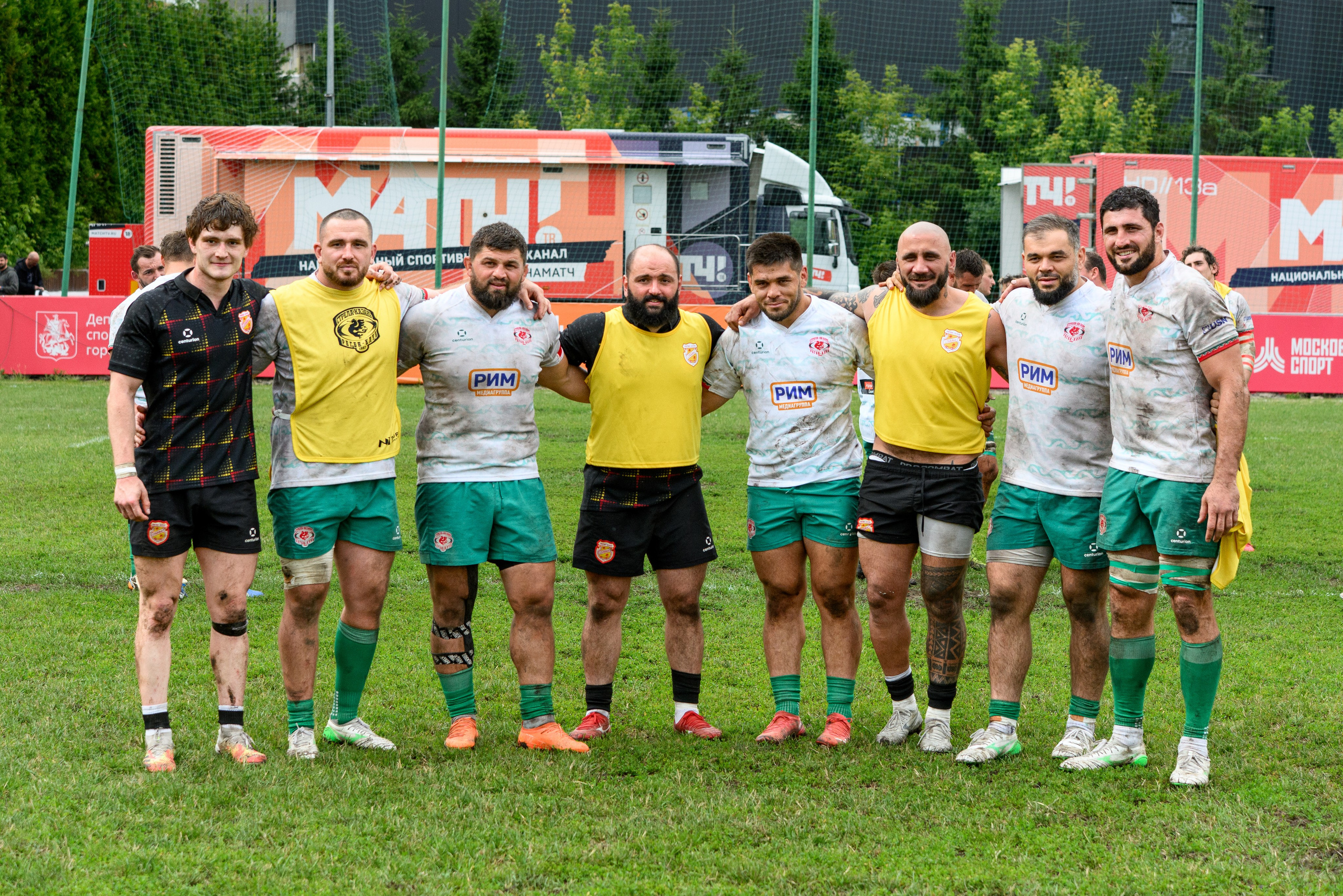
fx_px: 3060
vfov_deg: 16.6
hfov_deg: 24.8
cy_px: 380
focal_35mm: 82
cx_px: 665
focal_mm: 70
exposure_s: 1/2500
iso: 1250
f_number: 5.6
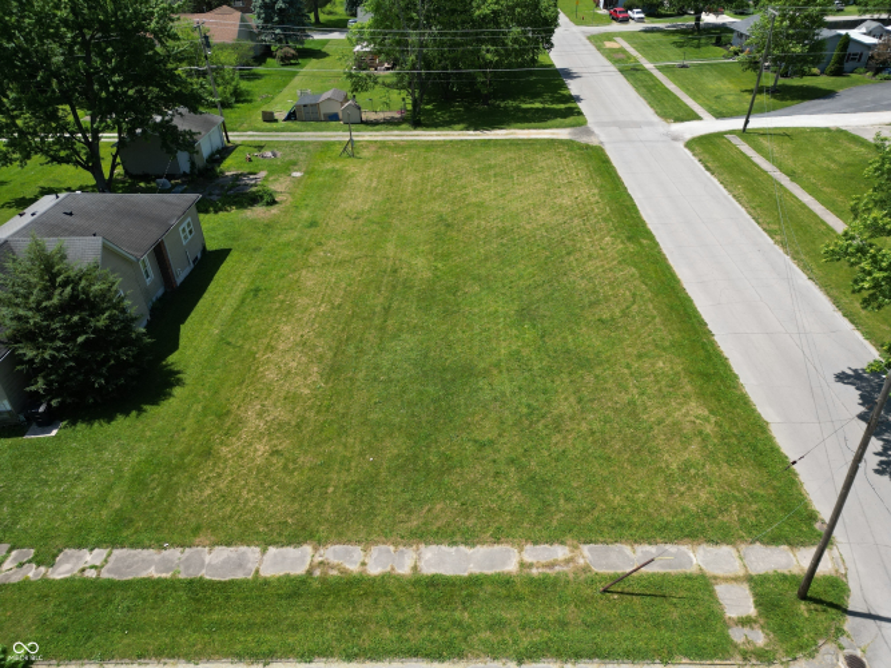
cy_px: 334
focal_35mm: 24
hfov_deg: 71.6
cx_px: 446
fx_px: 618
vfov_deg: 56.8
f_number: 1.7
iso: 100
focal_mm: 6.72
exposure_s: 1/2000
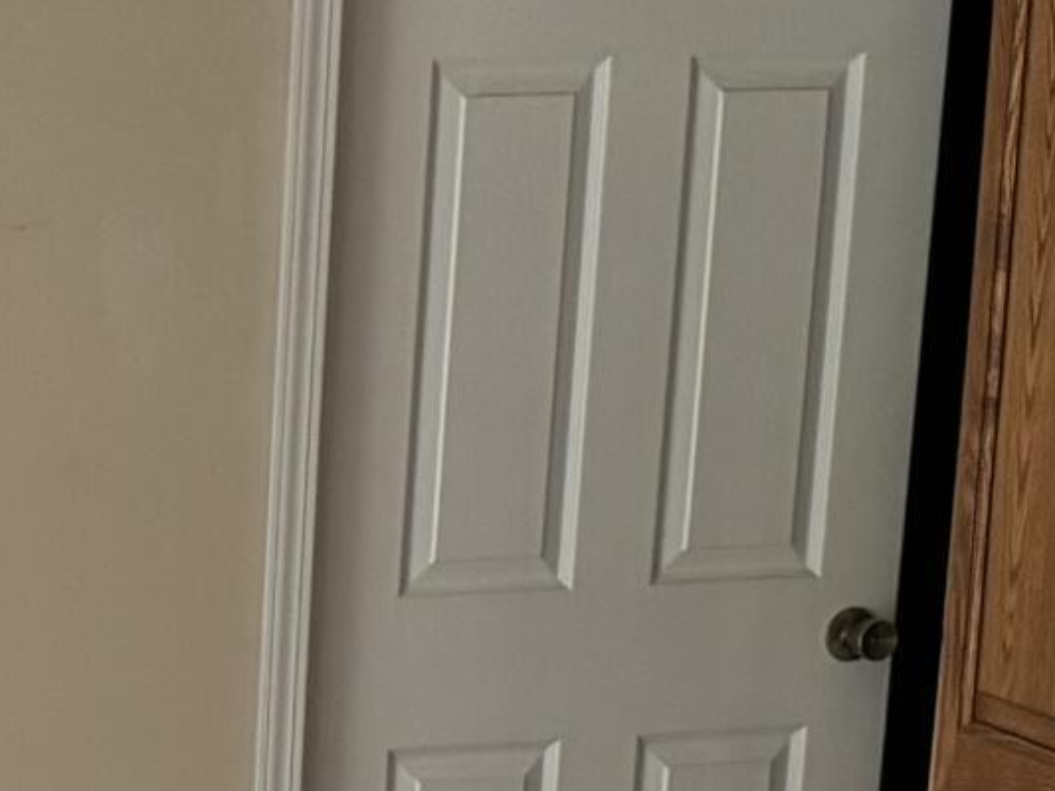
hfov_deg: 13.7
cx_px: -576
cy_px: 1359
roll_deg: +1.1
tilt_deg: -17.1
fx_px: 4115
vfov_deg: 10.4
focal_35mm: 135
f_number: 1.78
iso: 320
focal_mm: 6.76
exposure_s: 1/60
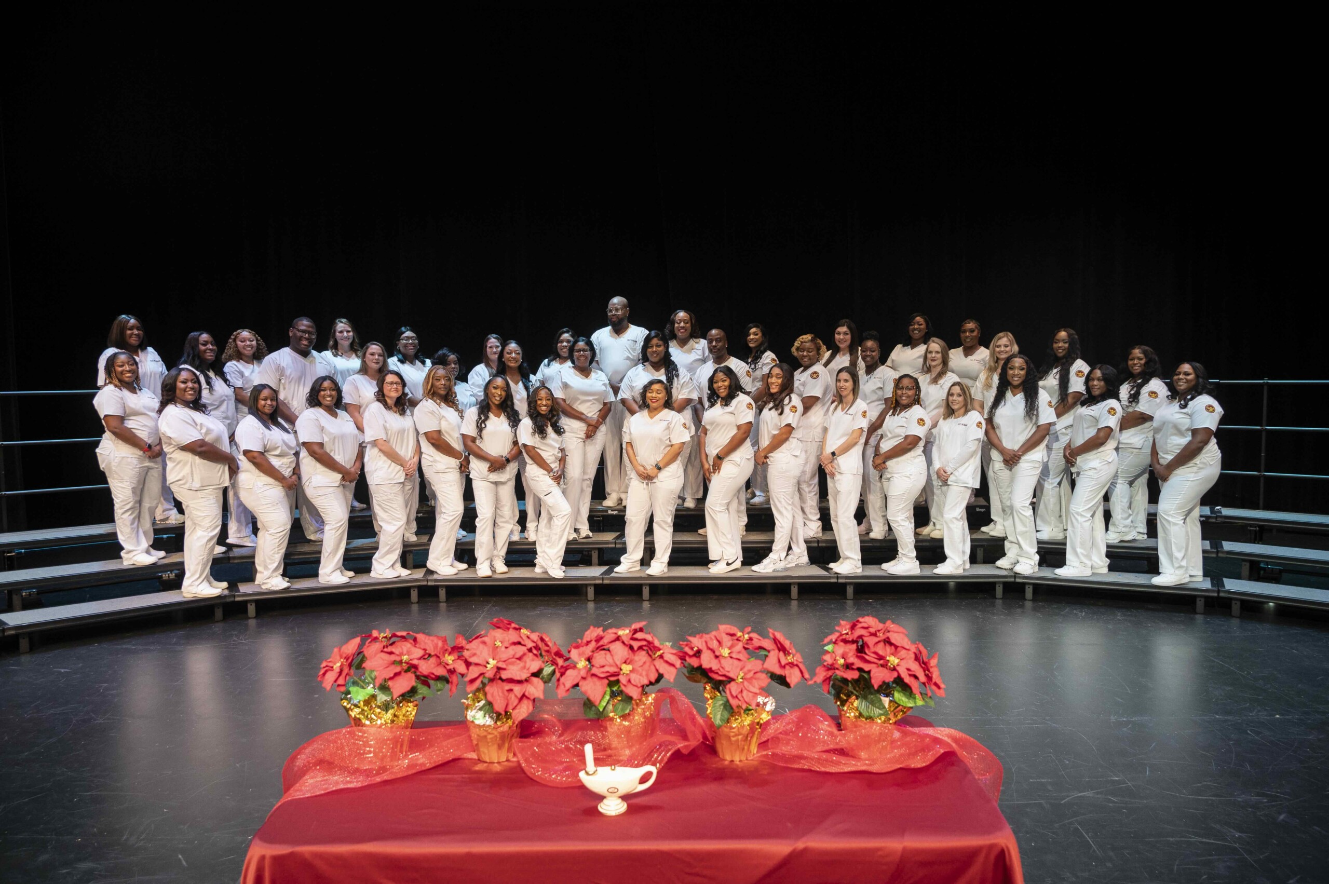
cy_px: 442
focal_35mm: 26
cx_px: 664
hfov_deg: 70.5
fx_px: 941
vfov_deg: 50.3
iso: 1250
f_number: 4.2
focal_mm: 25.5
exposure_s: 1/125
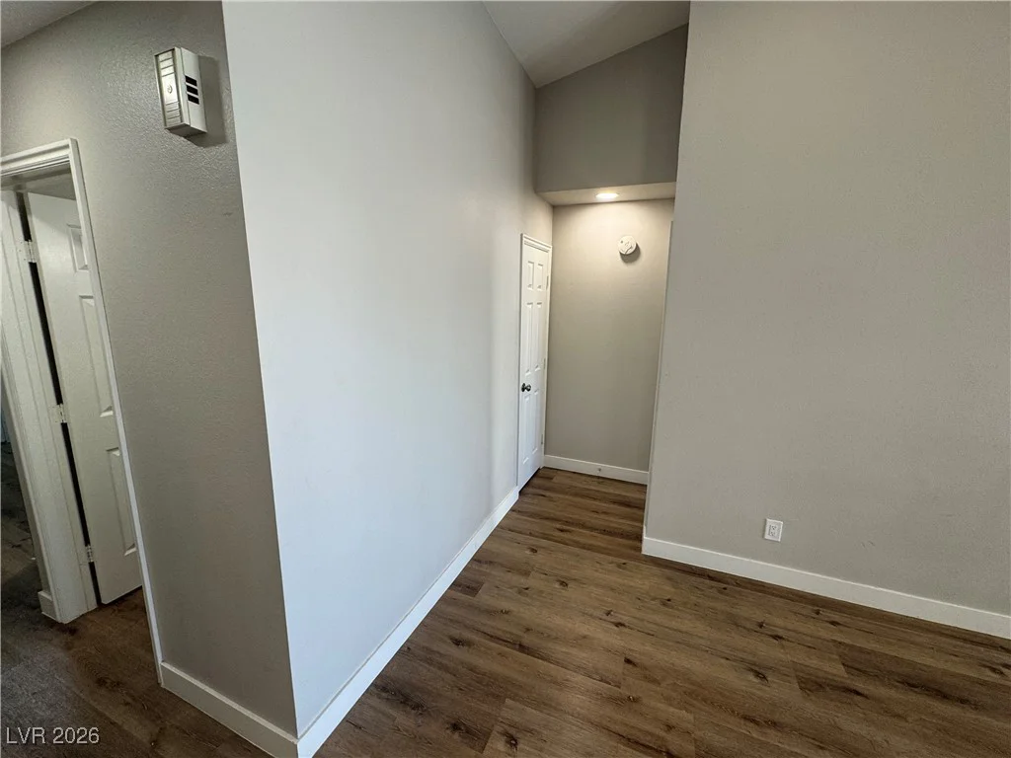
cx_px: 506
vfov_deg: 85.7
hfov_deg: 102.1
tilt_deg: -10.6
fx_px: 409
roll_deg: -0.6
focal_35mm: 14
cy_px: 379
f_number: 2.2
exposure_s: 1/120
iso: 125
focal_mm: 2.22
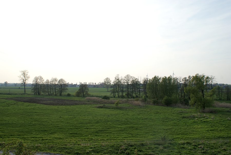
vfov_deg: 37.0
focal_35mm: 36
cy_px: 78
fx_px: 231
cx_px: 116
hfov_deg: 53.1
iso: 100
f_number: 10
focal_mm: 24
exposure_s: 1/200
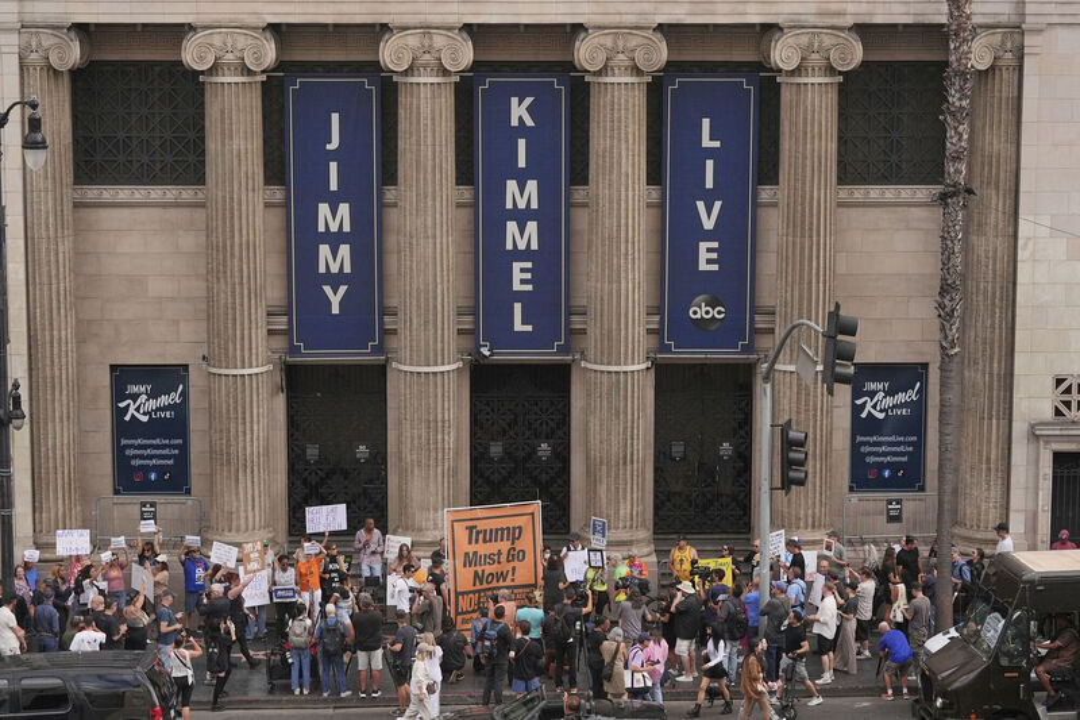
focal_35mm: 81
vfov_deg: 16.8
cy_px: 360
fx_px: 2429
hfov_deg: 25.1
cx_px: 540
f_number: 2.8
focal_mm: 81
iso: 1250
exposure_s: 1/16000
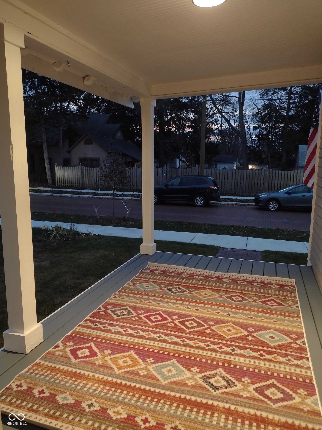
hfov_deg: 51.4
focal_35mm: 27
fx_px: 335
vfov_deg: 65.3
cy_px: 215
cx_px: 161
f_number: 1.7
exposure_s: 1/24
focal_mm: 4.71
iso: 747
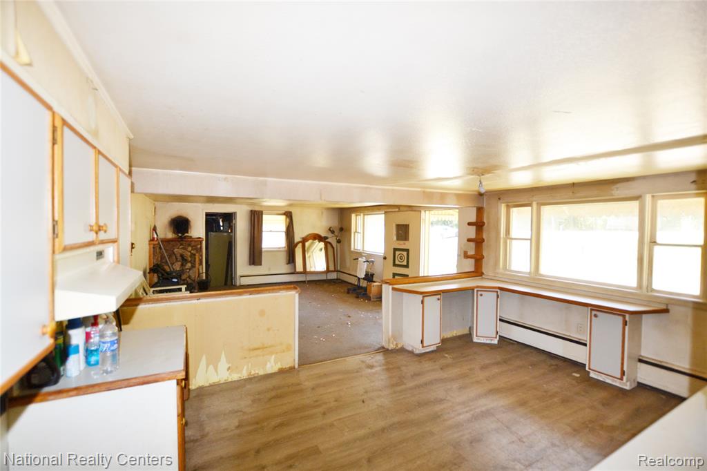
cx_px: 354
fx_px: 294
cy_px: 236
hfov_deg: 100.4
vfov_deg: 77.3
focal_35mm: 15
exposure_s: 1/125
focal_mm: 10
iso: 360
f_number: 4
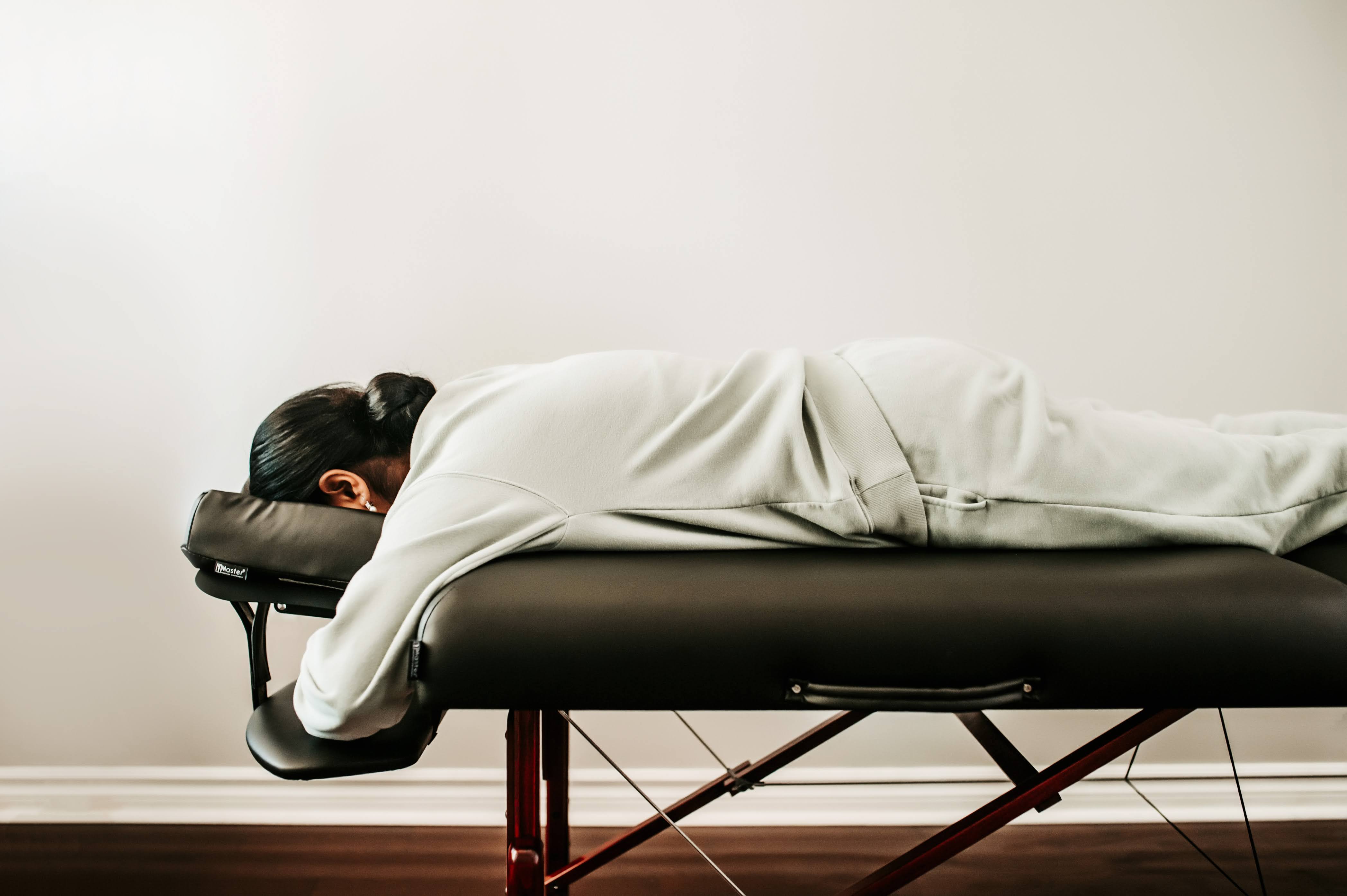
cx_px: 674
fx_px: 1309
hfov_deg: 54.5
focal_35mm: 35
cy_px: 448
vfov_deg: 37.8
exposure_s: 1/160
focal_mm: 35
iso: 1250
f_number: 2.5
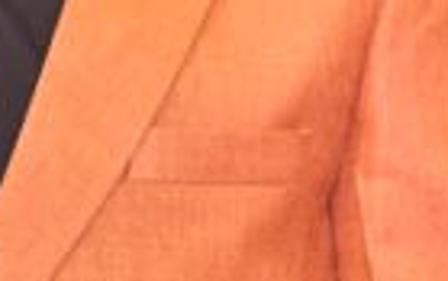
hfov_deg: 3.6
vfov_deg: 2.2
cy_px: -100
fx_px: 7158
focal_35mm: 586
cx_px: 55
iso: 2500
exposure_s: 1/100
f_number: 4.5
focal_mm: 100
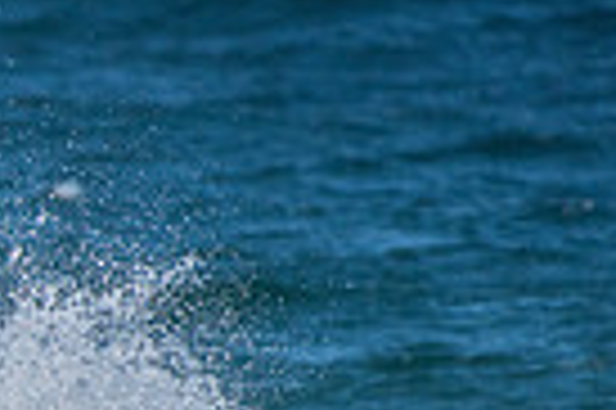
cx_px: -580
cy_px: 529
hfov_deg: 1.0
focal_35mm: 2122
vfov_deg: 0.6
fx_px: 36266
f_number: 5.6
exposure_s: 1/4000
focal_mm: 500
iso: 500
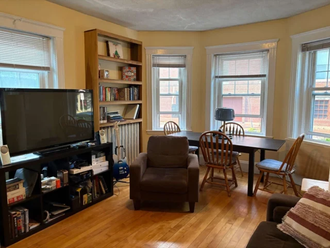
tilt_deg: -4.6
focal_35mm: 26
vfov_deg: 53.1
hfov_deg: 67.3
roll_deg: +1.5
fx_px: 248
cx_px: 165
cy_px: 124
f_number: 1.6
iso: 250
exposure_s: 1/60
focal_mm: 5.96
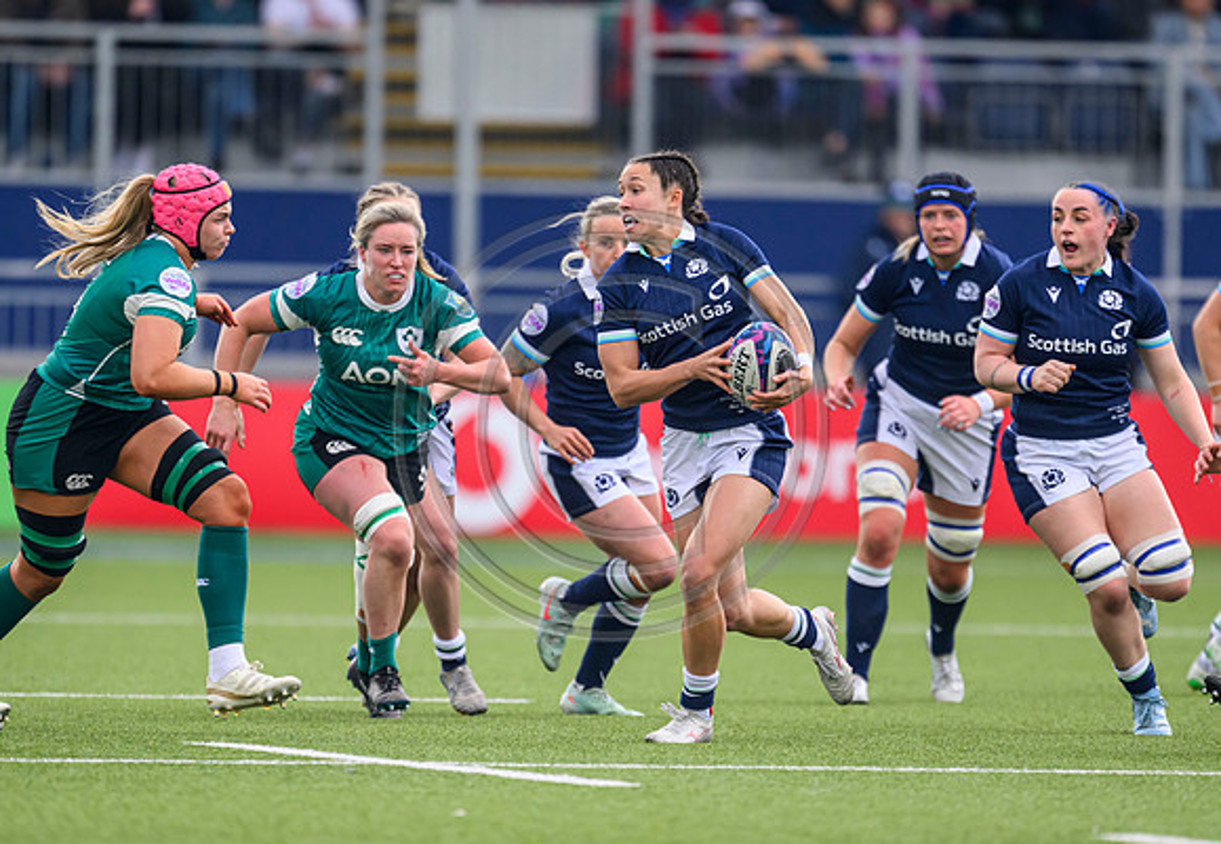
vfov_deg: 1.9
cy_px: 525
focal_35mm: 723
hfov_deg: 2.8
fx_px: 24802
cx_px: 689
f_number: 4
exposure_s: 1/1600
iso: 1600
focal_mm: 560
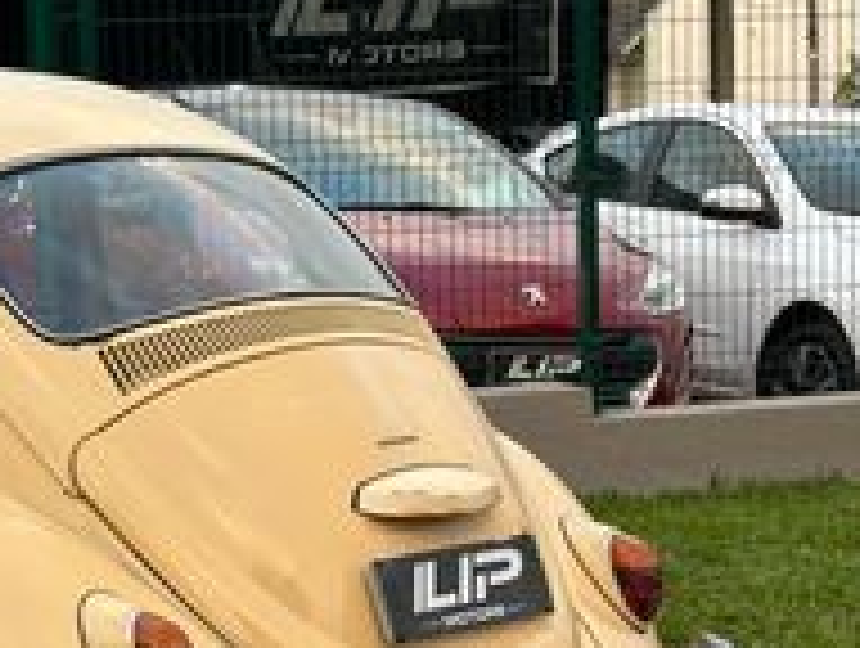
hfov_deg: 16.2
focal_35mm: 118
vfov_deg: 12.6
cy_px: 468
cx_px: -59
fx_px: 2937
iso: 50
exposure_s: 1/128
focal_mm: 6.86
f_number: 1.78
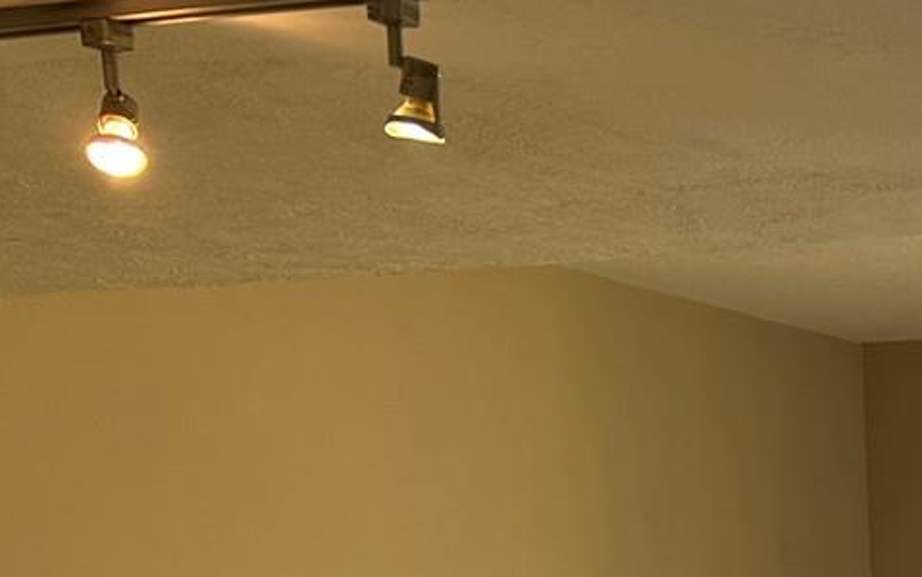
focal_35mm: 92
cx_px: 1338
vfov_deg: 12.8
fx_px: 2313
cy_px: 1077
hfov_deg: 19.9
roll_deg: +1.1
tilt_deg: -9.7
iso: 40
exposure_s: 1/120
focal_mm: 5.7
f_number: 1.5
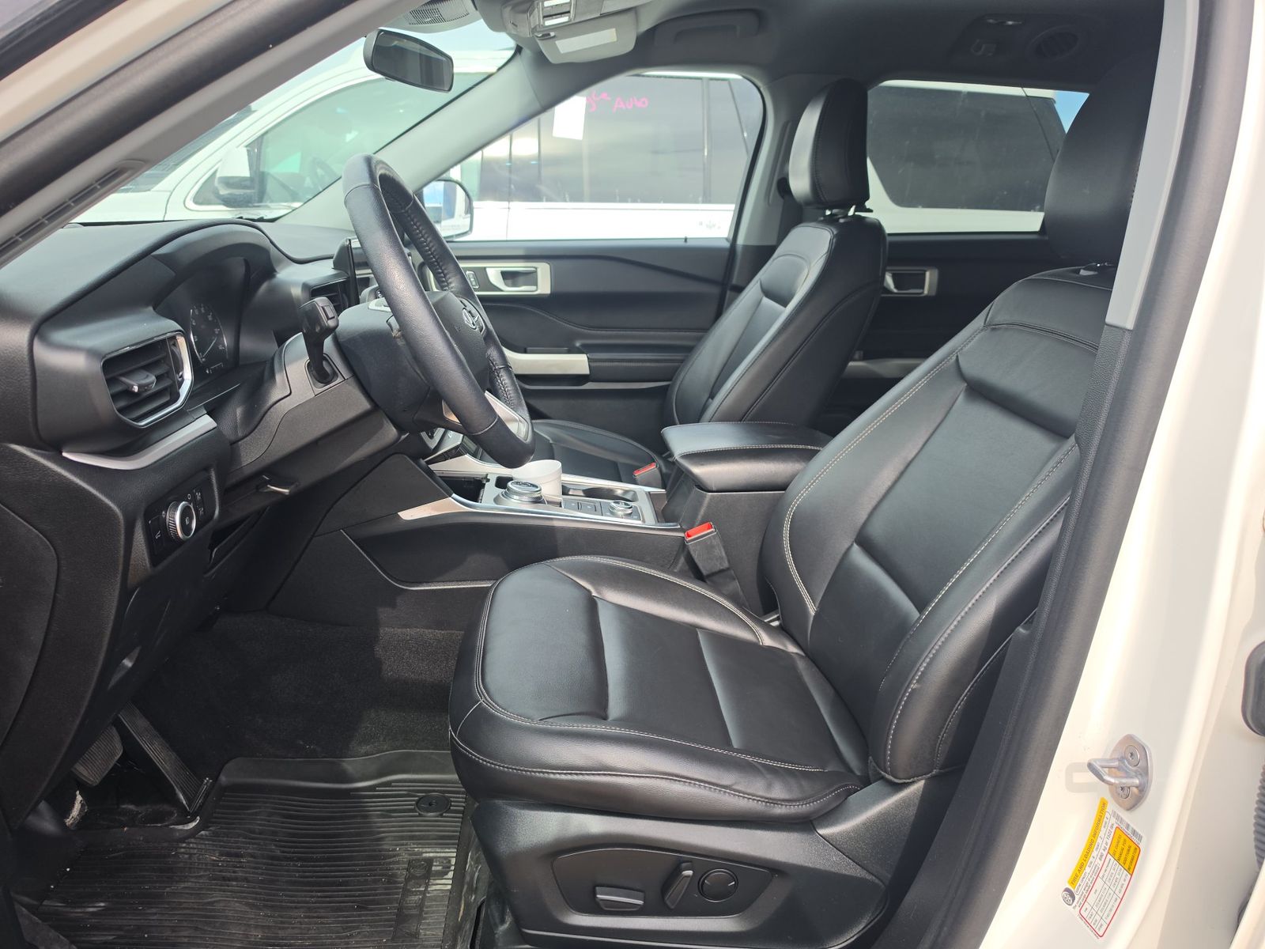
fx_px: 841
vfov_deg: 58.9
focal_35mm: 23
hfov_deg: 73.9
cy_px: 474
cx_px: 632
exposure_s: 1/169
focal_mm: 6.5
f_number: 1.4
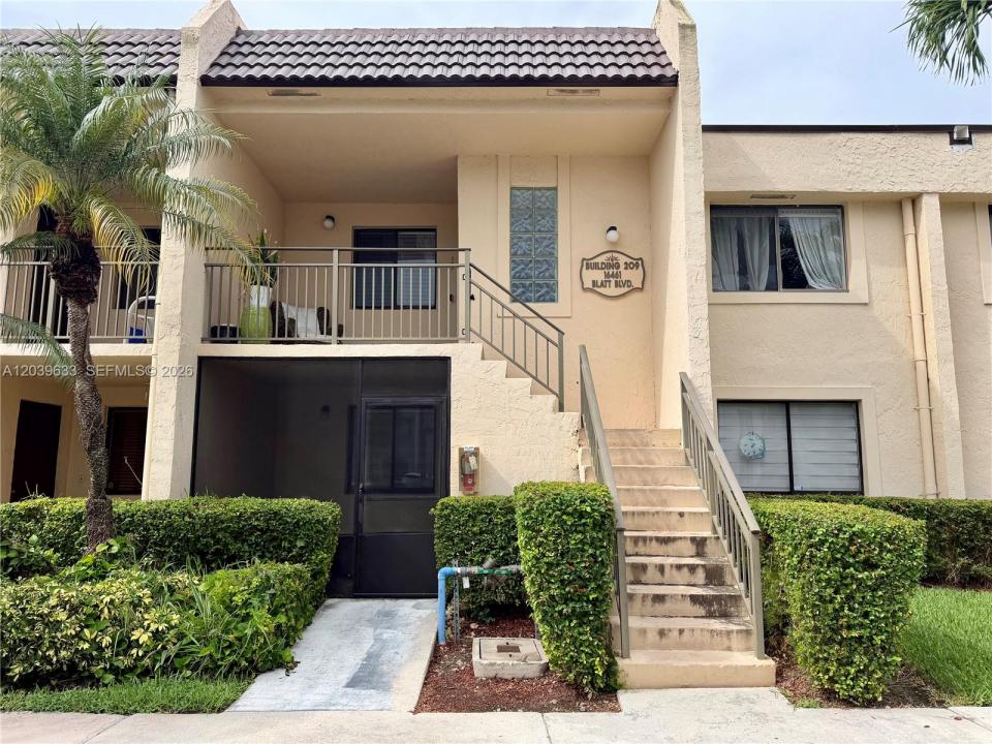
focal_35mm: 24
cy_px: 372
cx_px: 496
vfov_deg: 56.8
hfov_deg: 71.6
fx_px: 688
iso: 80
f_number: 1.78
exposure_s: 1/2445
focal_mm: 6.76
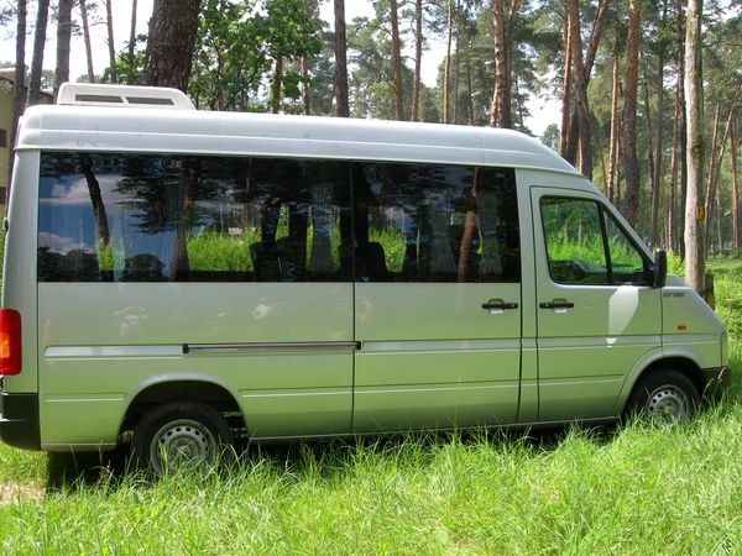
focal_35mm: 38
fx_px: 815
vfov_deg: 37.7
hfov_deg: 49.0
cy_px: 278
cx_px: 371
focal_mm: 7.8
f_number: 4.8
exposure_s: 1/127
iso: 50
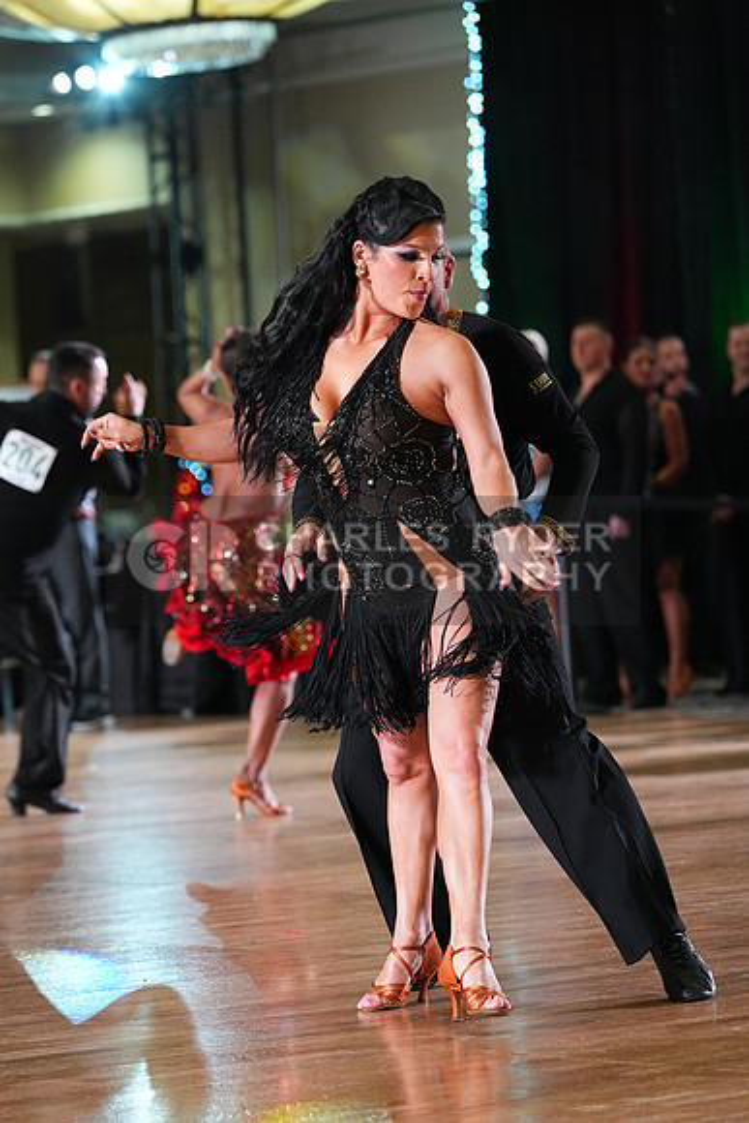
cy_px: 562
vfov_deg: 13.3
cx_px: 374
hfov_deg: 8.9
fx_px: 4803
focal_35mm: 154
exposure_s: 1/400
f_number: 4.5
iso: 8000
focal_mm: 154
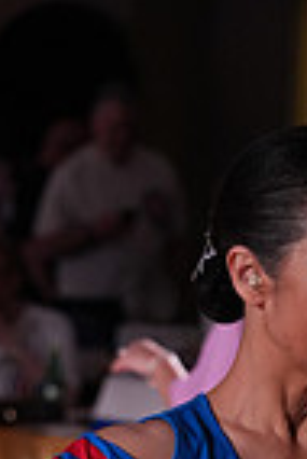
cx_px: 280
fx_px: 4849
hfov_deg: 3.6
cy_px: 908
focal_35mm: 380
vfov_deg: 5.3
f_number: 4
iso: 2500
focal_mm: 93
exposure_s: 1/500
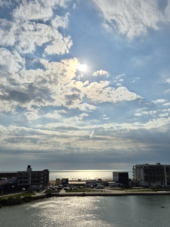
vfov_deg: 61.2
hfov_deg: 48.2
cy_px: 135
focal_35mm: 29
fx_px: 190
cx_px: 94
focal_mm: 5.4
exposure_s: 1/11872
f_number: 1.8
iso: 25
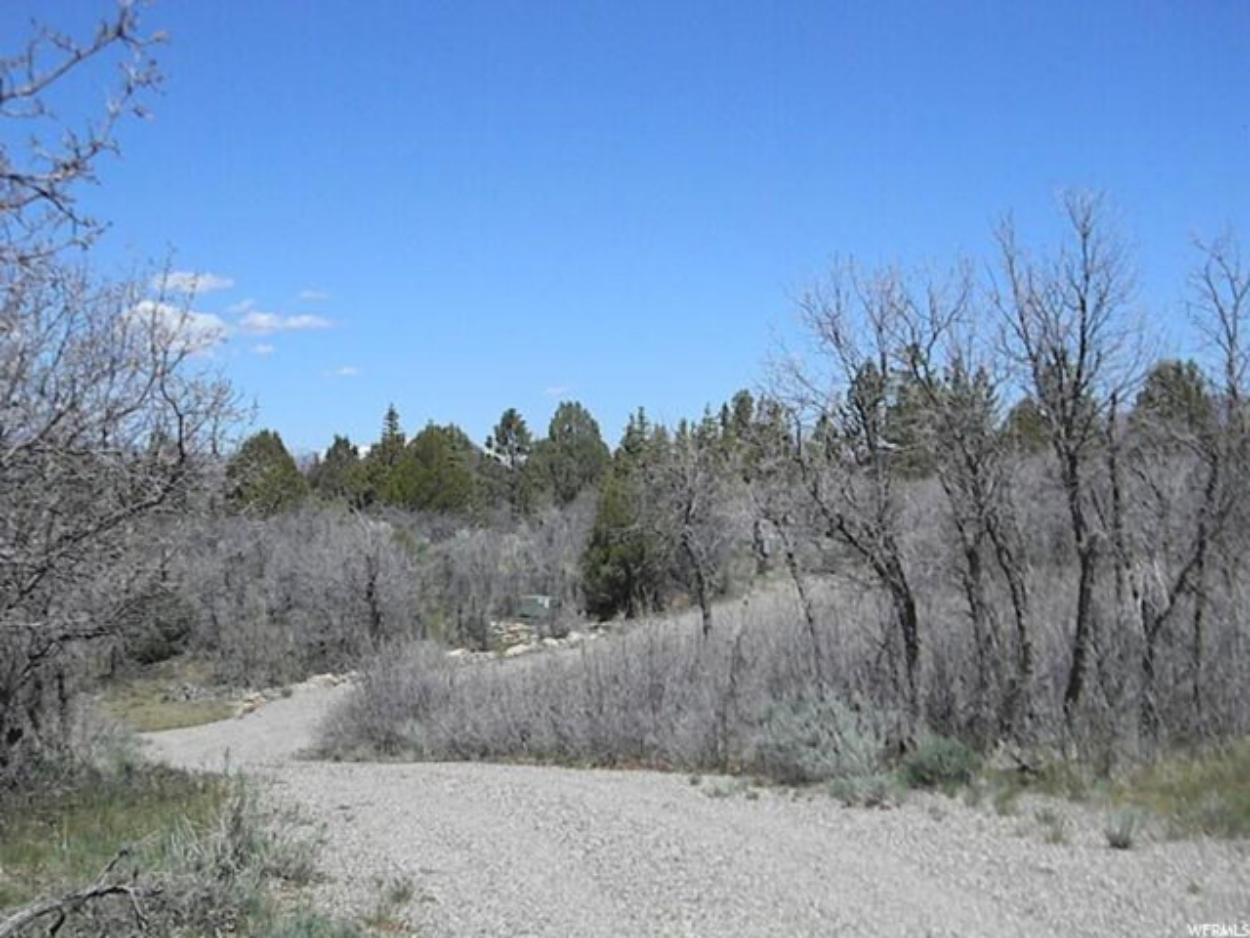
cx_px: 625
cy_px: 469
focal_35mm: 47
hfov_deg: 40.4
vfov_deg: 30.9
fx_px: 1697
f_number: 7.8
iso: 643
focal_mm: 8.6
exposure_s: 1/1513
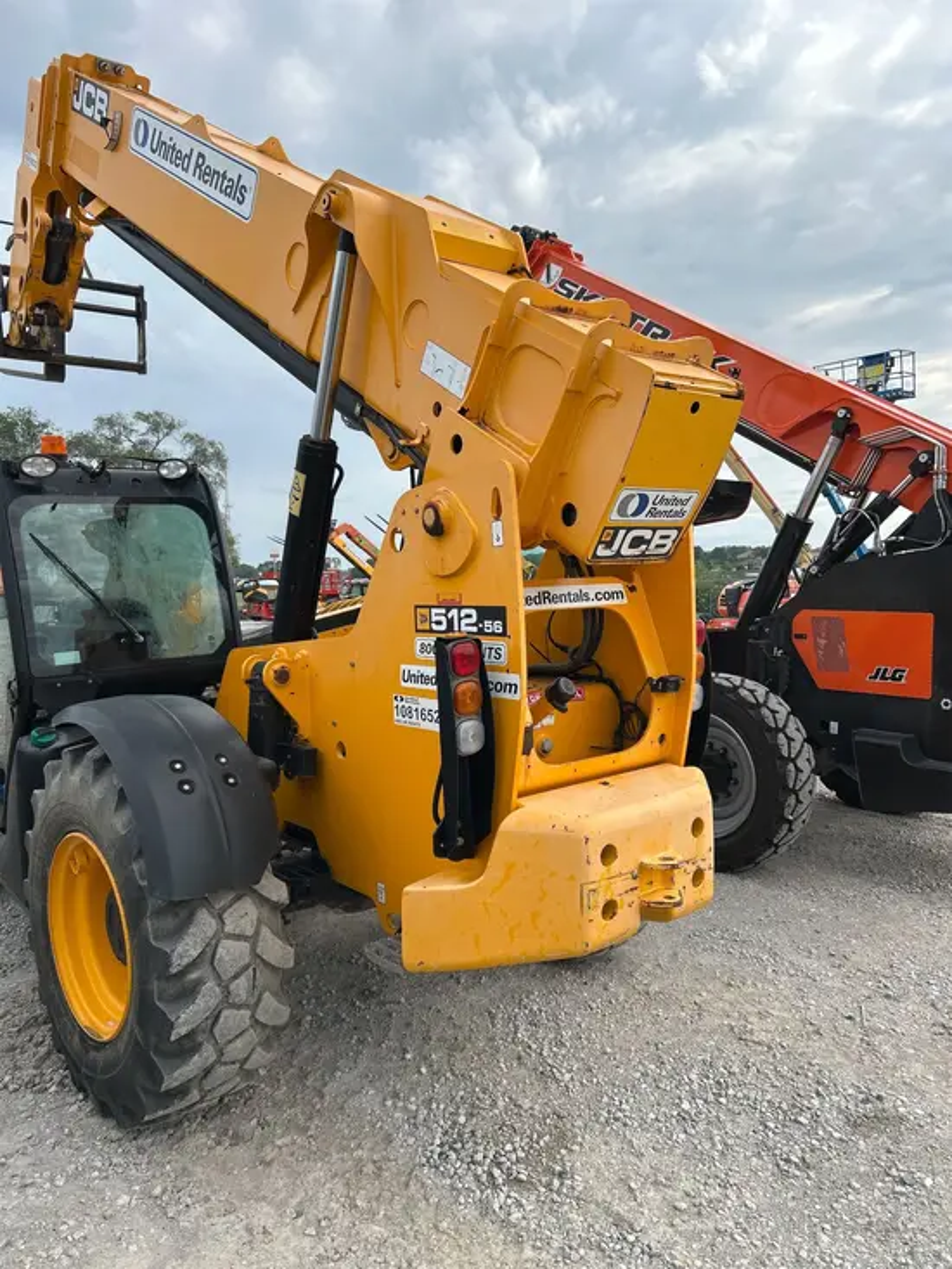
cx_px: 476
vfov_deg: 67.3
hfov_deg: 53.1
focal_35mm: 26
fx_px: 953
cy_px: 634
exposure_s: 1/2762
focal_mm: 5.7
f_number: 1.5
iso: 50
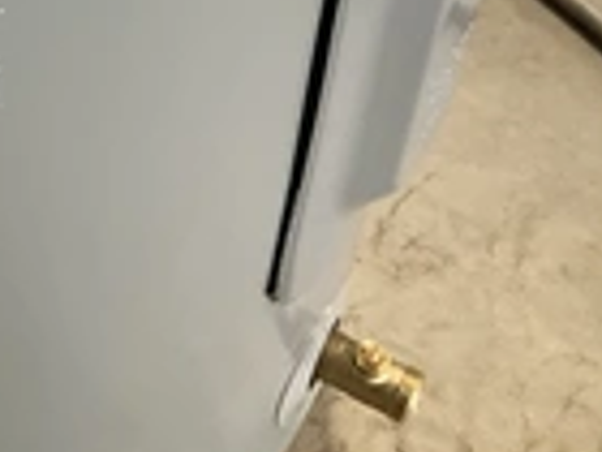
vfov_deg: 16.7
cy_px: -146
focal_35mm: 83
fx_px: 1443
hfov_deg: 21.4
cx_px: -168
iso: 125
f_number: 1.8
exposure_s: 1/60
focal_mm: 3
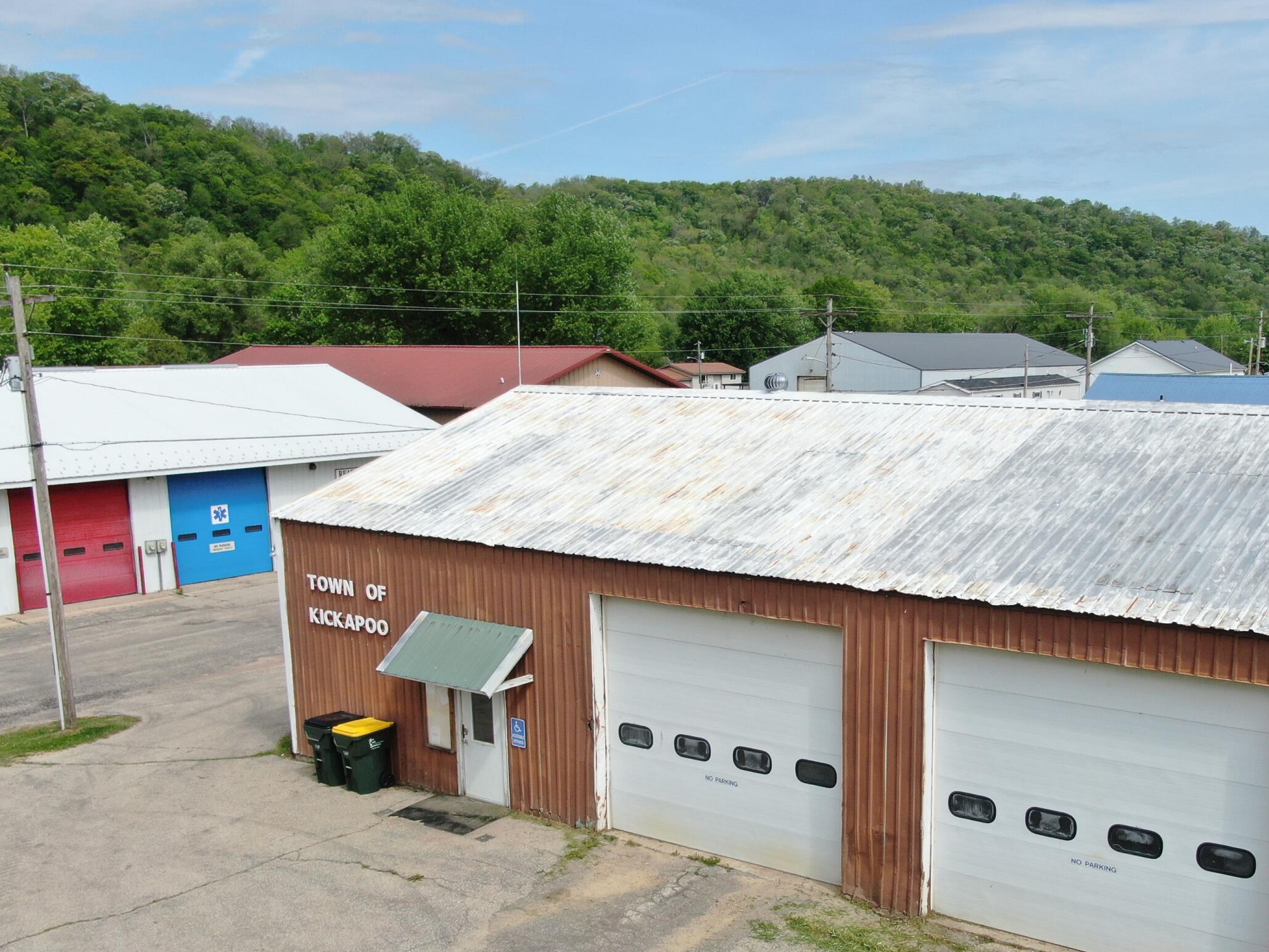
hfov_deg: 52.1
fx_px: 1283
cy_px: 613
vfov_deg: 40.3
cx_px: 792
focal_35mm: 35
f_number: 2.8
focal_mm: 4.39
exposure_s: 1/1250
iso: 100
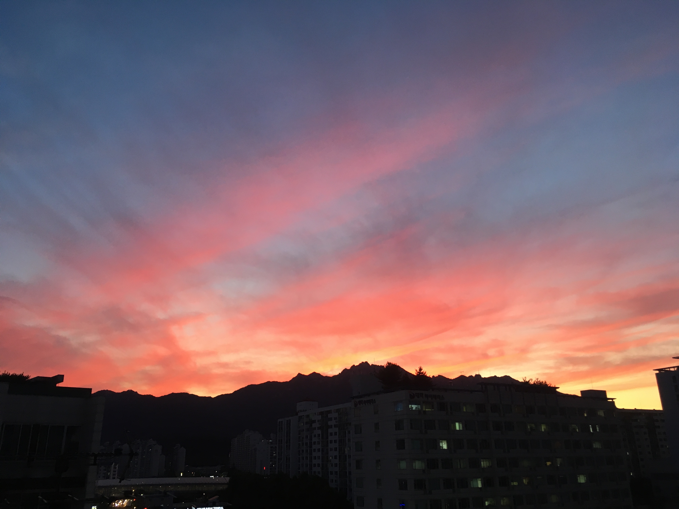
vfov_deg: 48.2
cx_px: 340
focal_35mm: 29
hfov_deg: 61.7
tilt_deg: +19.3
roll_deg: +0.7
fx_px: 569
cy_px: 254
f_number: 2.2
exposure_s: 1/30
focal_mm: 4.15
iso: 64
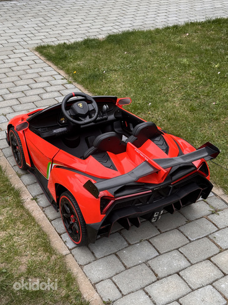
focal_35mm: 49
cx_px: 112
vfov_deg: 38.9
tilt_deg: -30.0
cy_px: 151
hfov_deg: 29.7
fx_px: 431
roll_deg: -0.6
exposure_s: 1/249
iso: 64
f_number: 1.78
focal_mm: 6.76
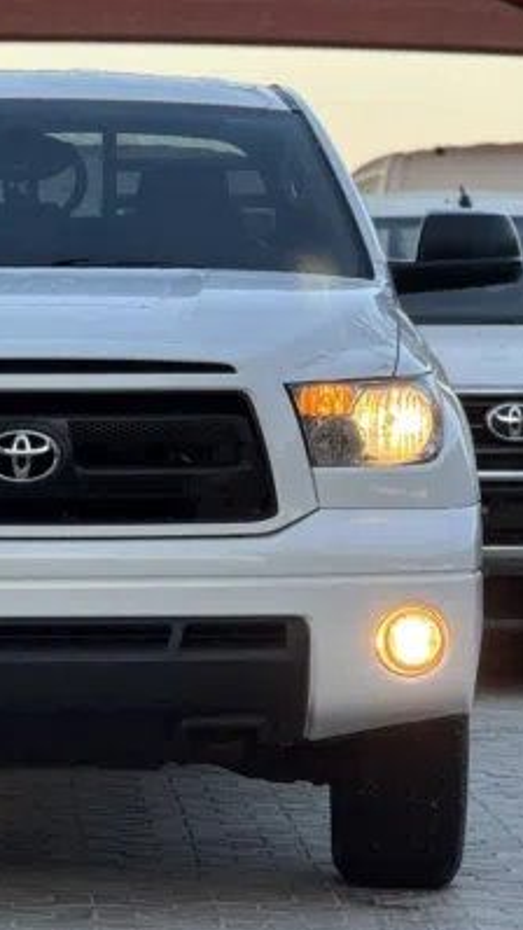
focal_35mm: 210
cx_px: 14
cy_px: 479
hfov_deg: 5.8
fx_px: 5175
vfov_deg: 10.3
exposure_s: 1/154
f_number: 2.8
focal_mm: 15.66
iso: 50
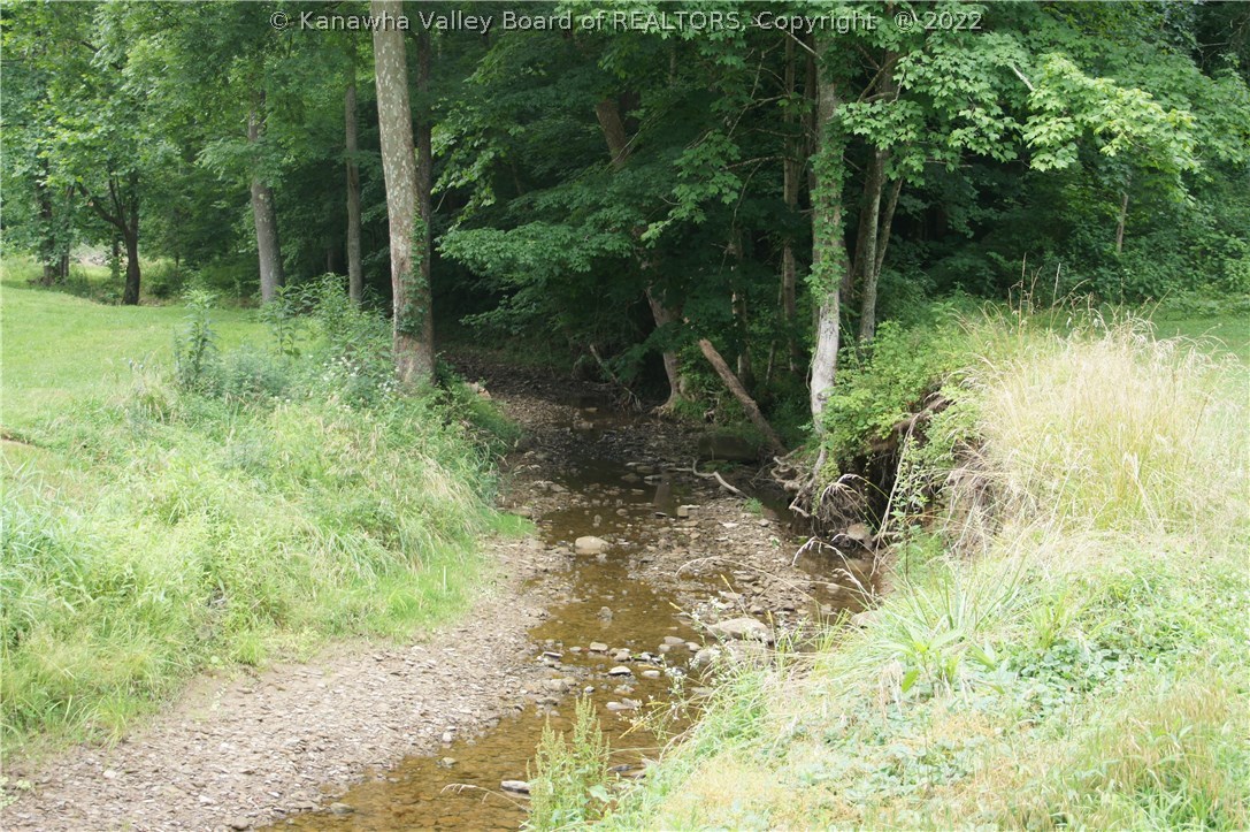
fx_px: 1821
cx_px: 625
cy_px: 416
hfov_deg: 37.9
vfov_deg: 25.7
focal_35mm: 52
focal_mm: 35
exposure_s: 1/250
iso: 250
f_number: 4.5
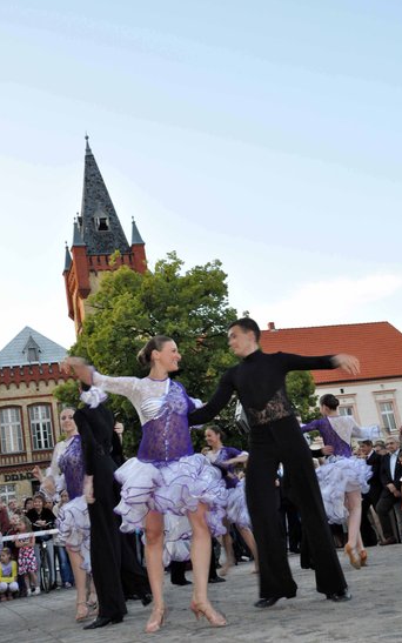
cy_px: 322
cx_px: 196
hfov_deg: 28.9
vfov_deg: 44.8
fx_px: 780
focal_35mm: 45
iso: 640
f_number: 13
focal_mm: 29
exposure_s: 1/60
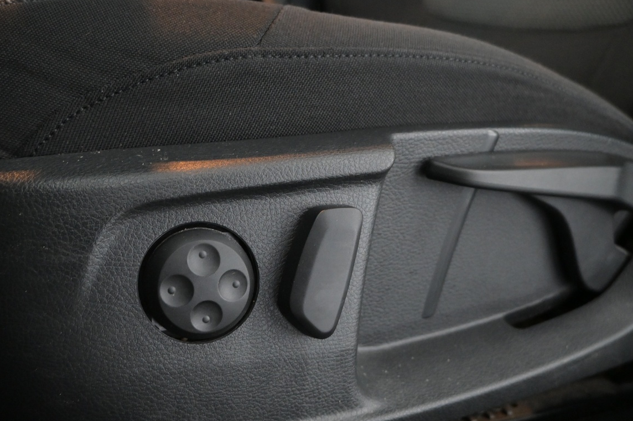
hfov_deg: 55.3
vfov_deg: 38.5
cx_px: 250
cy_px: 270
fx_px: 598
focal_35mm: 34
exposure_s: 1/25
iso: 2500
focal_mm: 16
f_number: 4
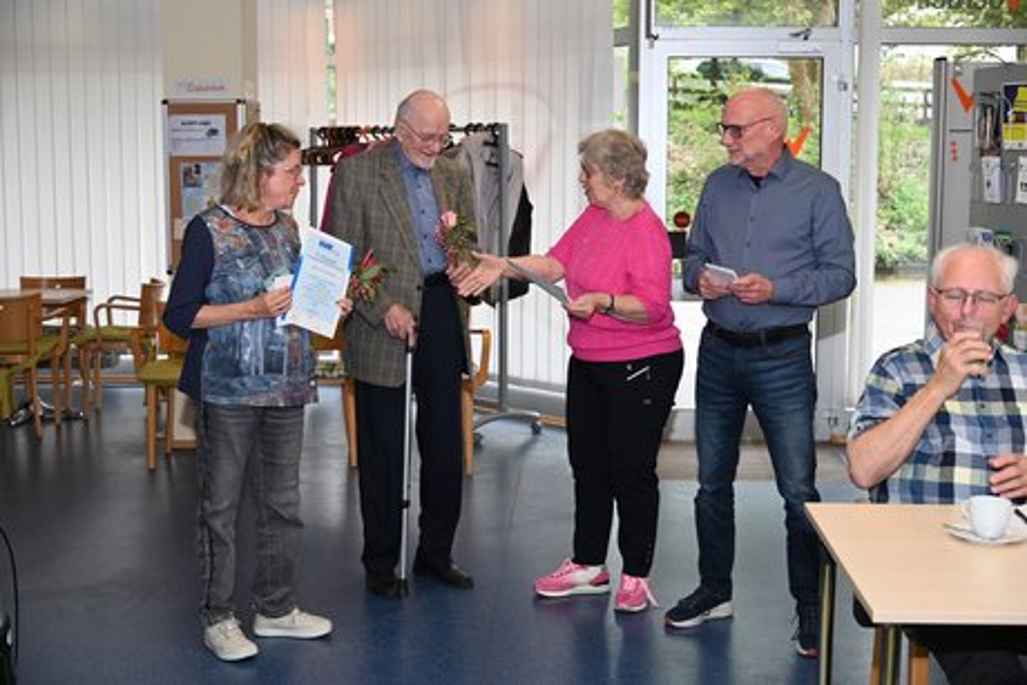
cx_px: 514
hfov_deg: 39.6
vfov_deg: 27.0
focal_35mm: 50
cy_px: 342
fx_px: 1427
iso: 320
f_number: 5.6
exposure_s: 1/60
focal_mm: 50
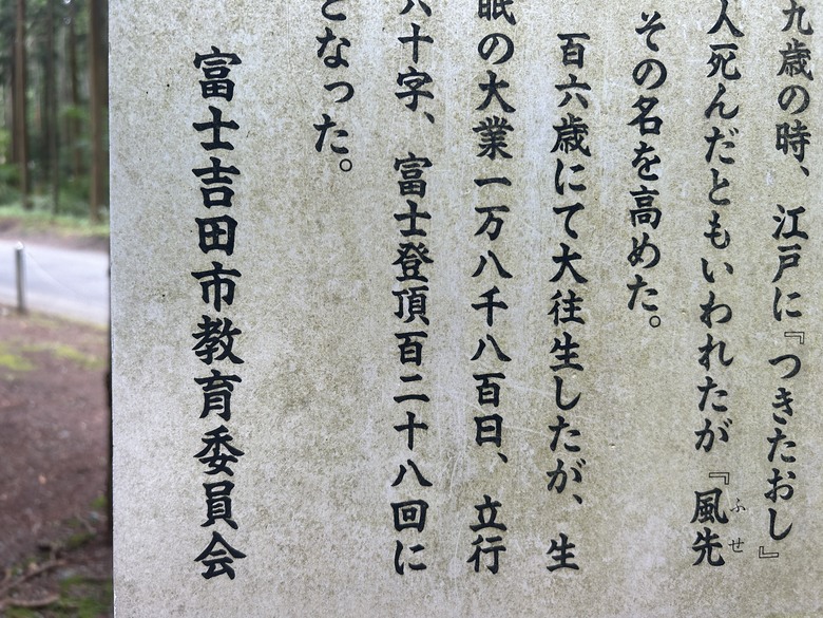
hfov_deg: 67.3
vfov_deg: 53.1
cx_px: 412
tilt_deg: -5.9
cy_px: 309
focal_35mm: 26
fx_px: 618
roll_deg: -0.6
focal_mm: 5.7
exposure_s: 1/121
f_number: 1.5
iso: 64
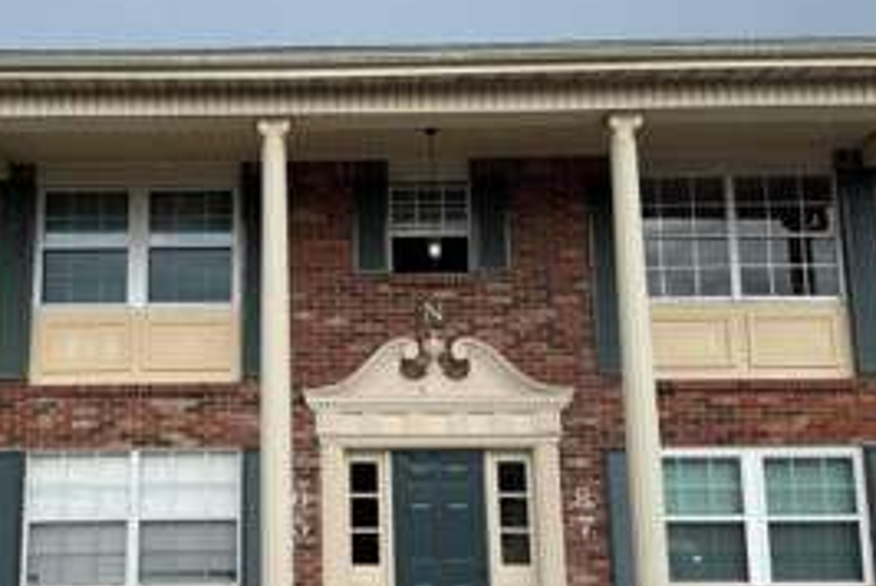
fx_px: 1096
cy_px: 306
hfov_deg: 42.9
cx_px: 283
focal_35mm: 45
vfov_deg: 29.9
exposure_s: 1/1122
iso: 80
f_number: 1.78
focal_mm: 6.76
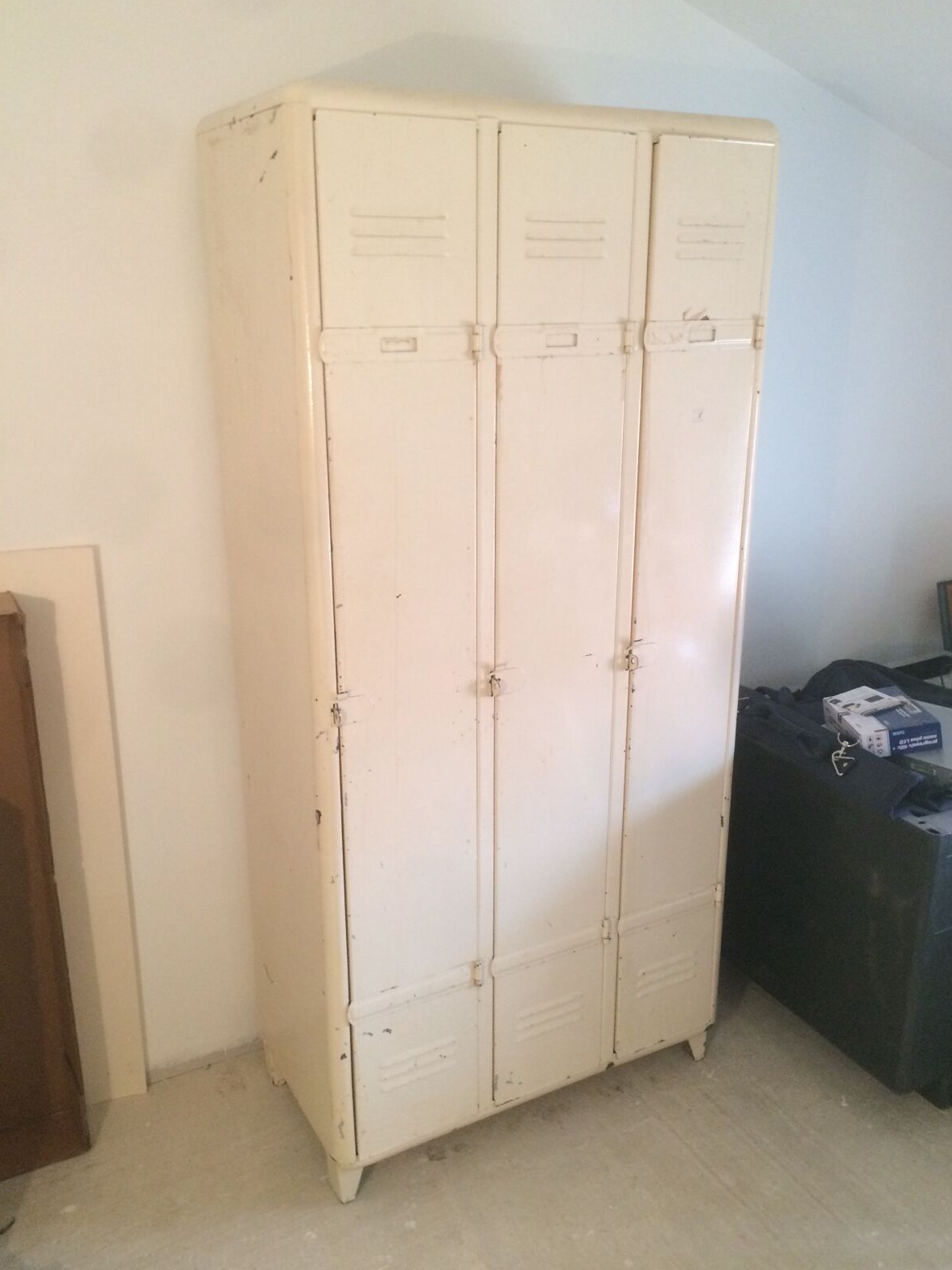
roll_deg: +0.3
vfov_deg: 60.0
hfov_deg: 46.8
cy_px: 639
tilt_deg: -17.6
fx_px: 1100
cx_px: 488
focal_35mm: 30
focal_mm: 4.15
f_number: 2.2
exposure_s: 1/33
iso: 200
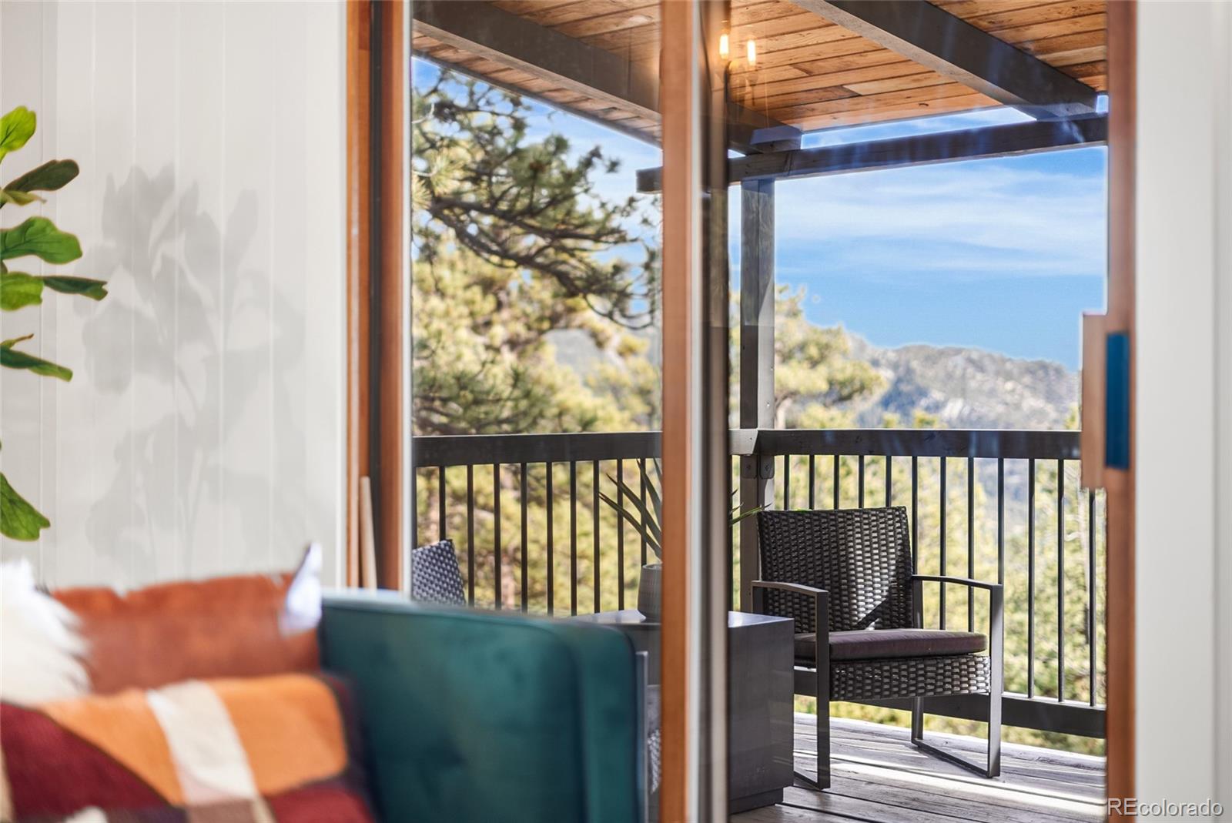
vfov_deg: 27.0
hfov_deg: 39.6
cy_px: 412
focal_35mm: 50
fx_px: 1712
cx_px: 616
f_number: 1.8
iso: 200
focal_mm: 50
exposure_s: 1/25
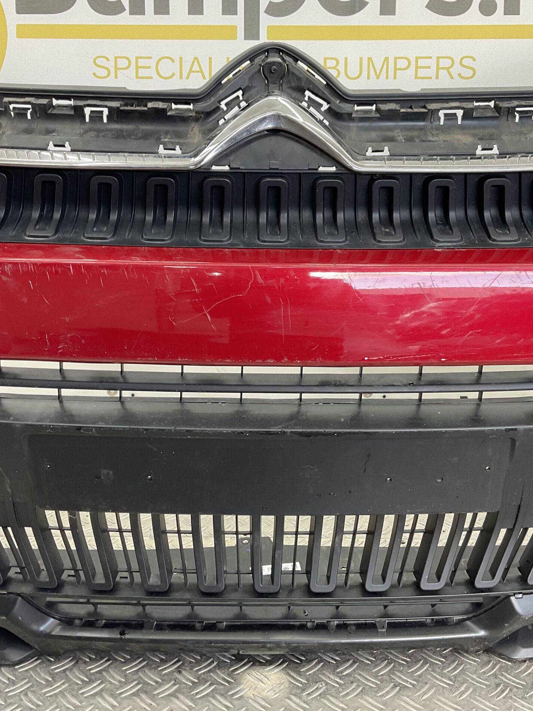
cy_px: 355
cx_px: 261
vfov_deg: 47.9
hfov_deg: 36.8
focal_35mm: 39
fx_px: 801
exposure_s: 1/60
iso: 40
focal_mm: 3
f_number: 1.8
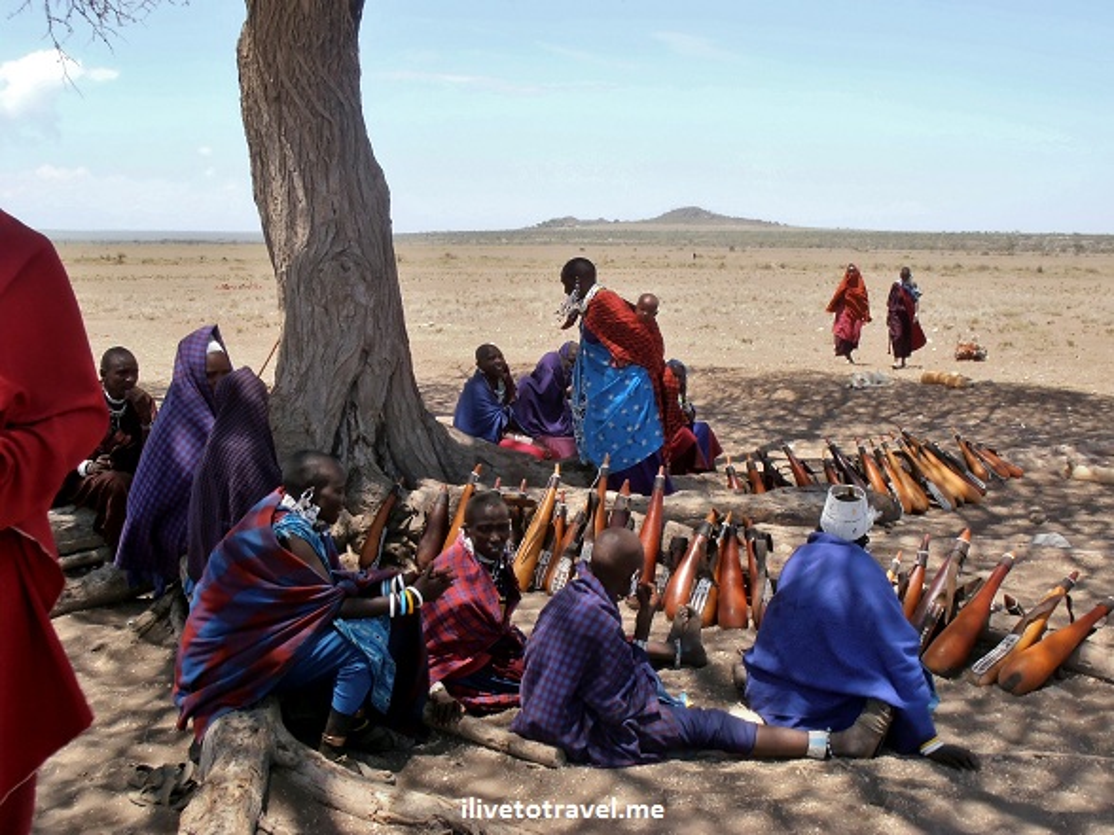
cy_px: 418
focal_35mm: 40
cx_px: 557
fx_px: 1287
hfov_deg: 46.8
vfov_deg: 36.0
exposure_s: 1/60
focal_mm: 7.15
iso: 80
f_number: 10.1
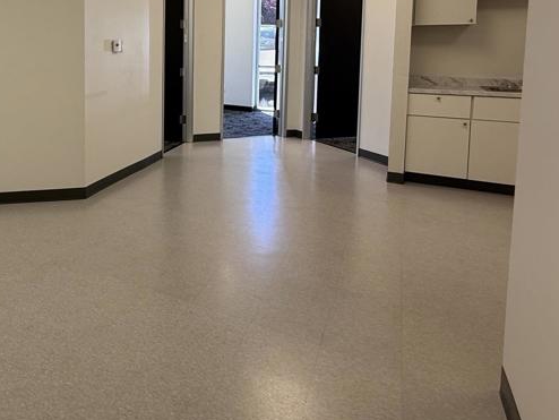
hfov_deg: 54.2
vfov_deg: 45.3
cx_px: 62
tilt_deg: -3.6
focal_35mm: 29
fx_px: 469
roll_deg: +0.5
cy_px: 72
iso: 80
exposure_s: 1/120
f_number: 2.2
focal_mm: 2.22
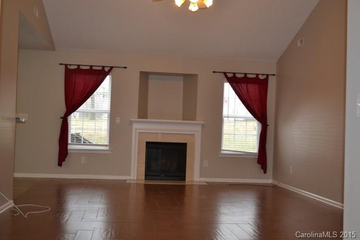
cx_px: 180
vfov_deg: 29.9
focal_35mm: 45
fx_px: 450
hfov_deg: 43.6
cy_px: 120
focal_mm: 30
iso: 1000
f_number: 4.5
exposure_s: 1/60
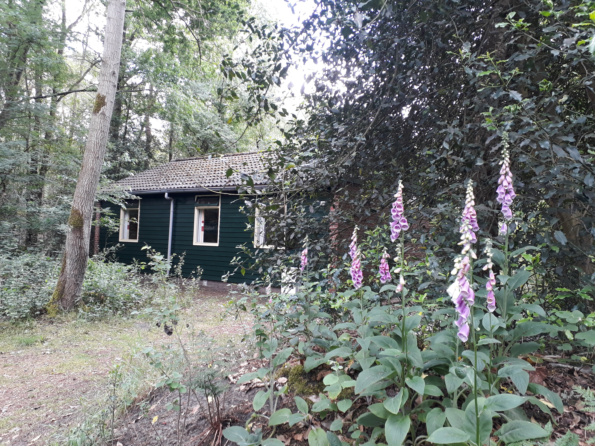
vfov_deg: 51.4
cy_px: 223
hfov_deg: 65.3
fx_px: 464
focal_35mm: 27
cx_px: 298
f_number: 1.9
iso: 50
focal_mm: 3.6
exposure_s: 1/50
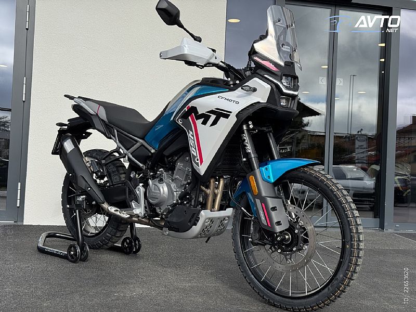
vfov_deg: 30.3
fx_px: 577
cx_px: 208
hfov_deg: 39.7
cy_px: 156
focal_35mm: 48
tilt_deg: +2.9
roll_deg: -2.1
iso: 64
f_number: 1.78
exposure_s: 1/2717
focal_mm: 6.76
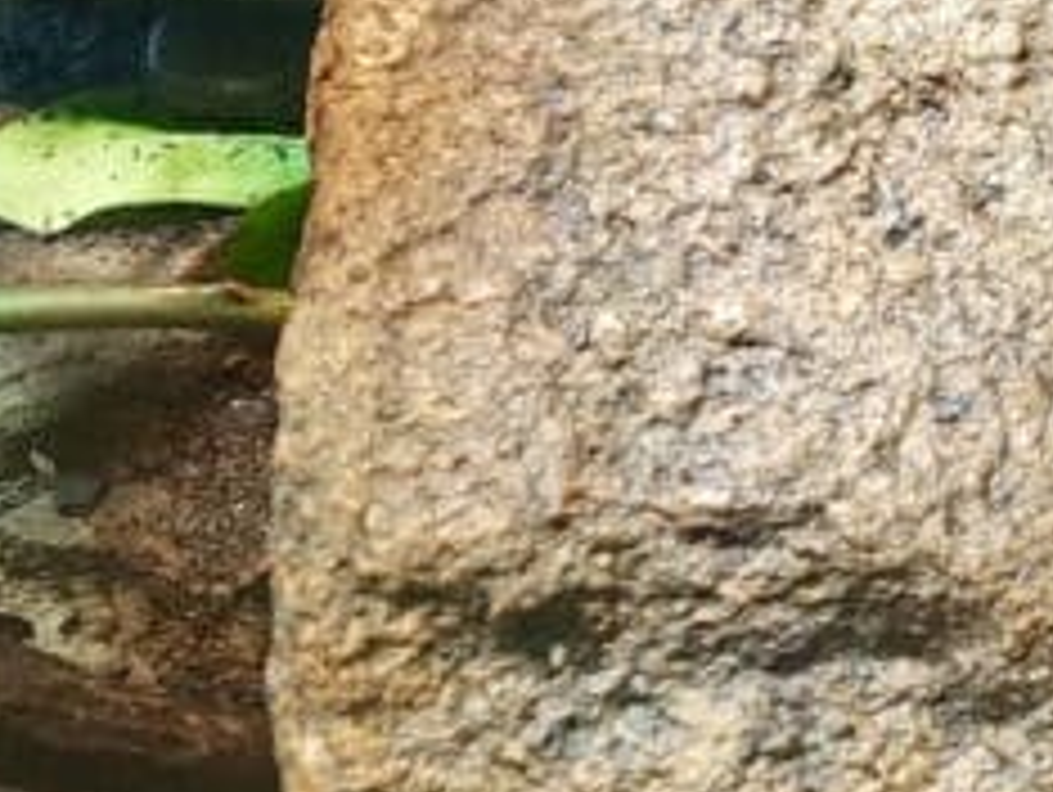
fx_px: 2619
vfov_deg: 15.5
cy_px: -490
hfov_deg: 18.9
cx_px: 1732
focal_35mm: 86
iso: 320
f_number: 1.8
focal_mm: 5.23
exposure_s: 1/30
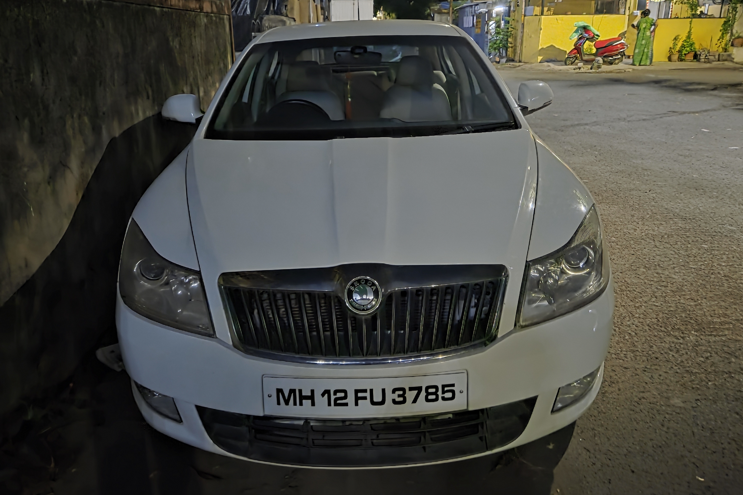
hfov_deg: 67.4
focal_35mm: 27
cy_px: 189
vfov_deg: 47.5
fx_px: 557
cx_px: 364
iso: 2500
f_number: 1.8
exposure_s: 1/25
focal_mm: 5.4
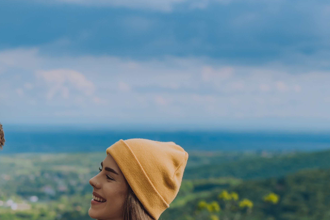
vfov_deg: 11.2
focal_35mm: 122
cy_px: 190
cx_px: -39
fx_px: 1117
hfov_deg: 16.3
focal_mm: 50
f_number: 4
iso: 100
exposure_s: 1/1000
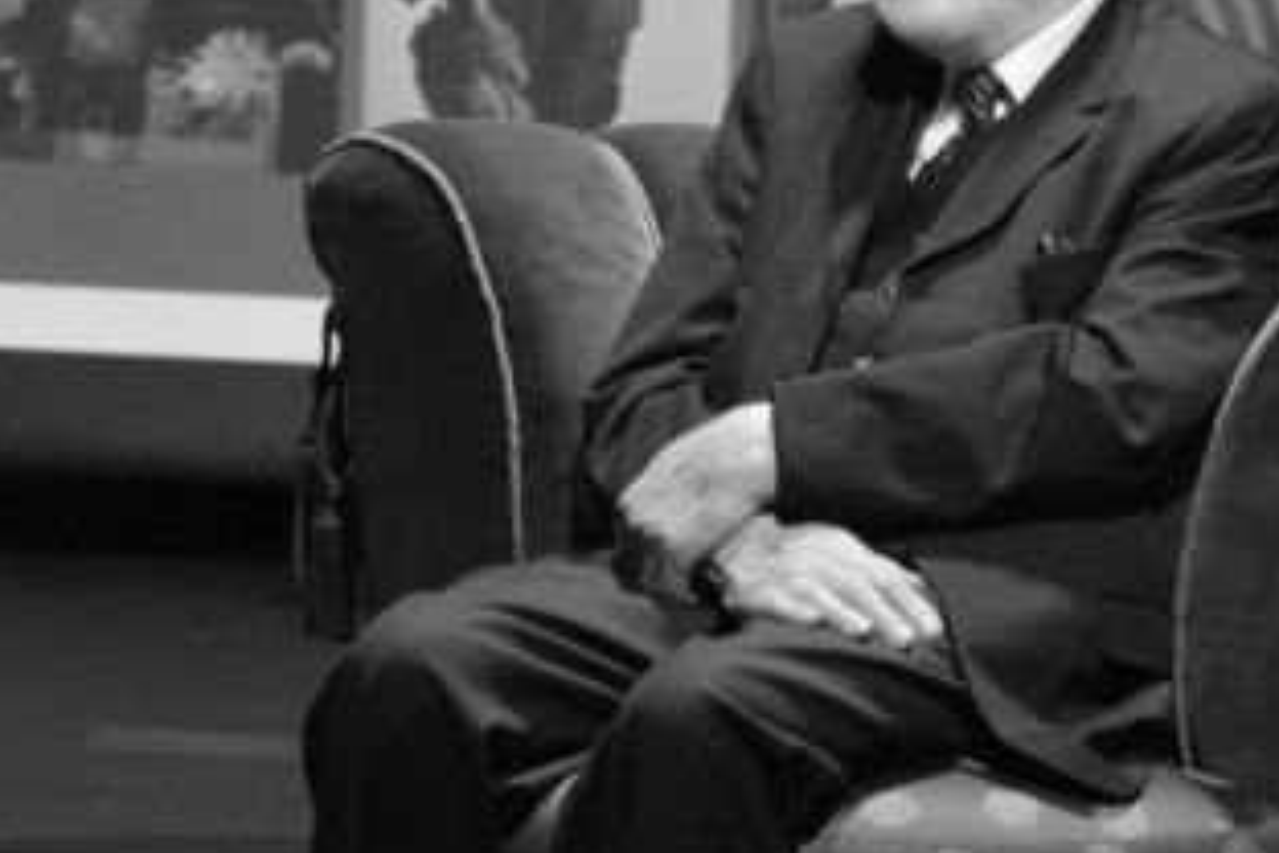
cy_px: 146
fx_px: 8739
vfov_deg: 5.6
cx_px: 1070
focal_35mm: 246
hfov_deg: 8.4
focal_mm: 50
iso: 2800
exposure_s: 1/60
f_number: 5
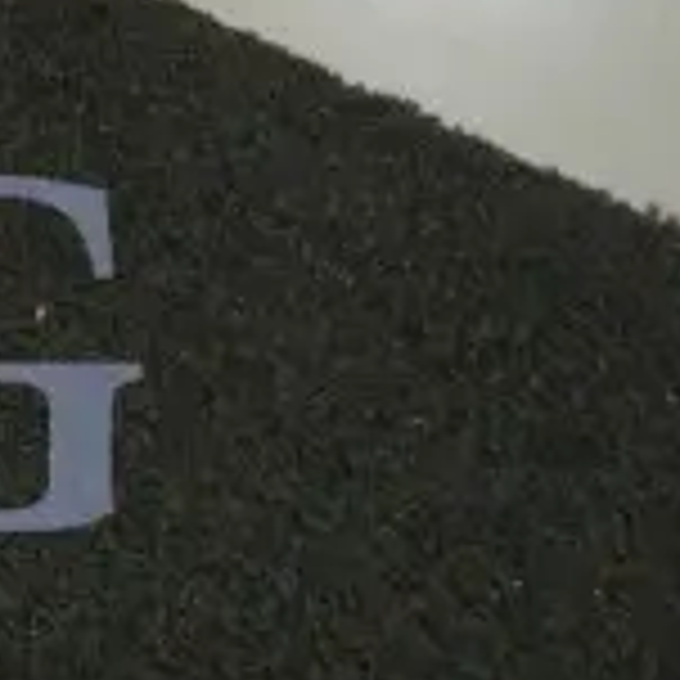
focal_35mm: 198
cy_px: -856
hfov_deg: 7.8
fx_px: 4401
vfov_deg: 8.2
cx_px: -1243
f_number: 3.6
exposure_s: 1/125
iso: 800
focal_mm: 5.8
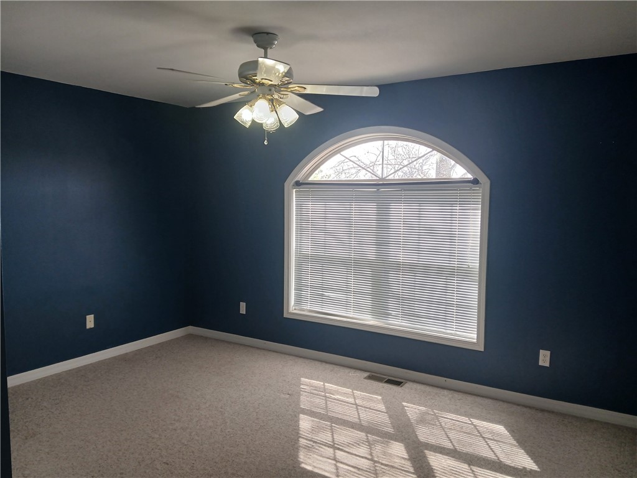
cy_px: 239
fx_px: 478
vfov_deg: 53.1
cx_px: 318
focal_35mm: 26
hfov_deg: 67.3
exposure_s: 1/60
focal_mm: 3.98
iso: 80
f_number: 1.8
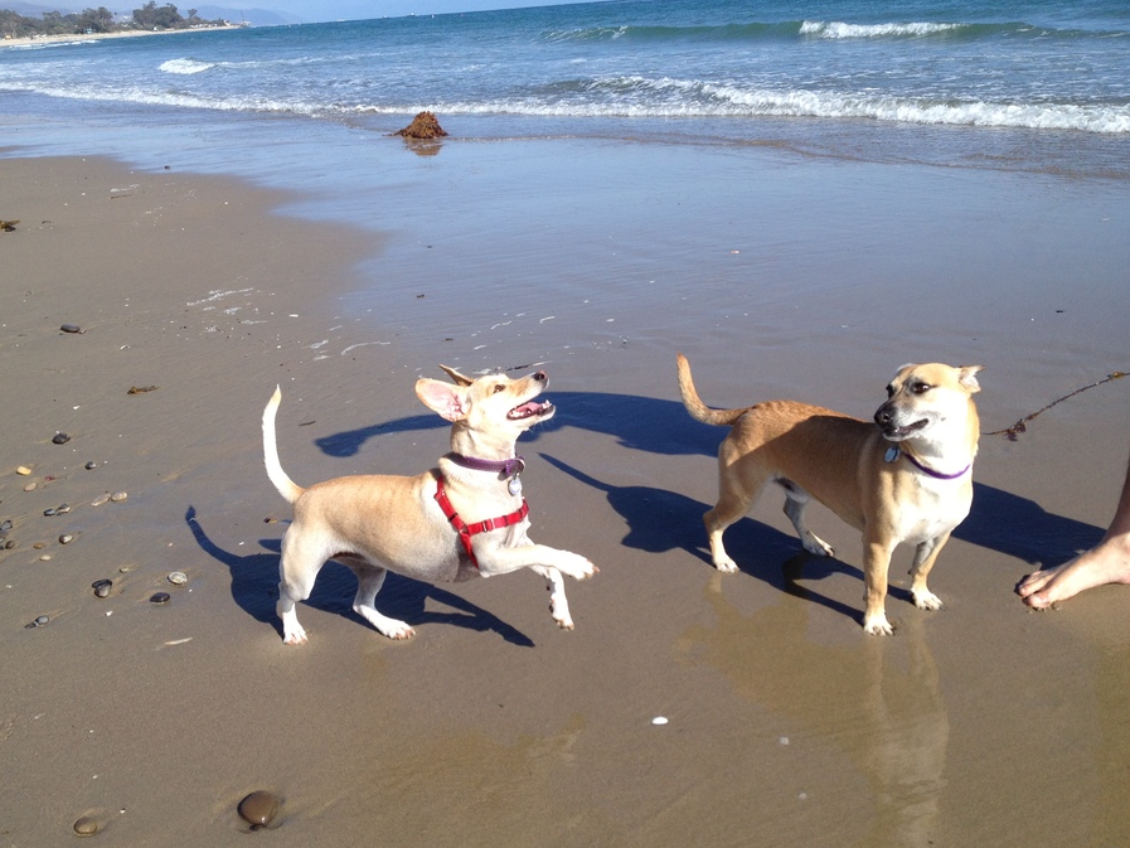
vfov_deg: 36.8
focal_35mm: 39
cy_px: 396
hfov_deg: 47.8
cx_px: 504
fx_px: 1273
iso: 50
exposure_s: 1/1623
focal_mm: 4.28
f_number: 2.4
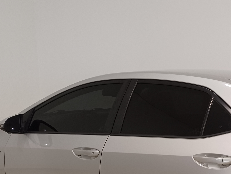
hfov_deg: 30.5
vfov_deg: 23.4
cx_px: 201
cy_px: 159
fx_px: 407
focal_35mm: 61
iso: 320
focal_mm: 4.6
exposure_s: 1/40
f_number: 1.8
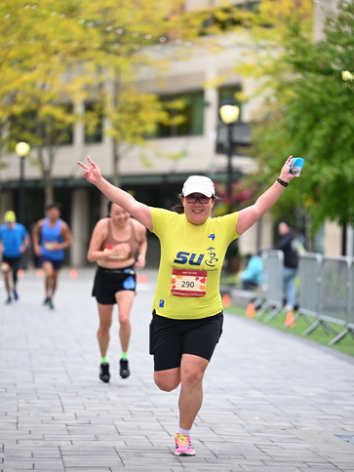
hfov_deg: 9.1
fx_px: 2236
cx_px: 177
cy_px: 235
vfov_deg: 12.0
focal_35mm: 164
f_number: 2.8
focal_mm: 150
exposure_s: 1/1600
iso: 640
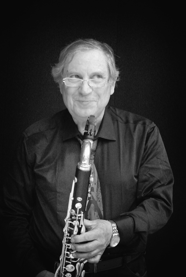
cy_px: 138
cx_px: 93
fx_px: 664
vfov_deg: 23.6
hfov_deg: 15.9
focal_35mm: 86
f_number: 3.8
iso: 6400
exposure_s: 1/50
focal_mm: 31.9
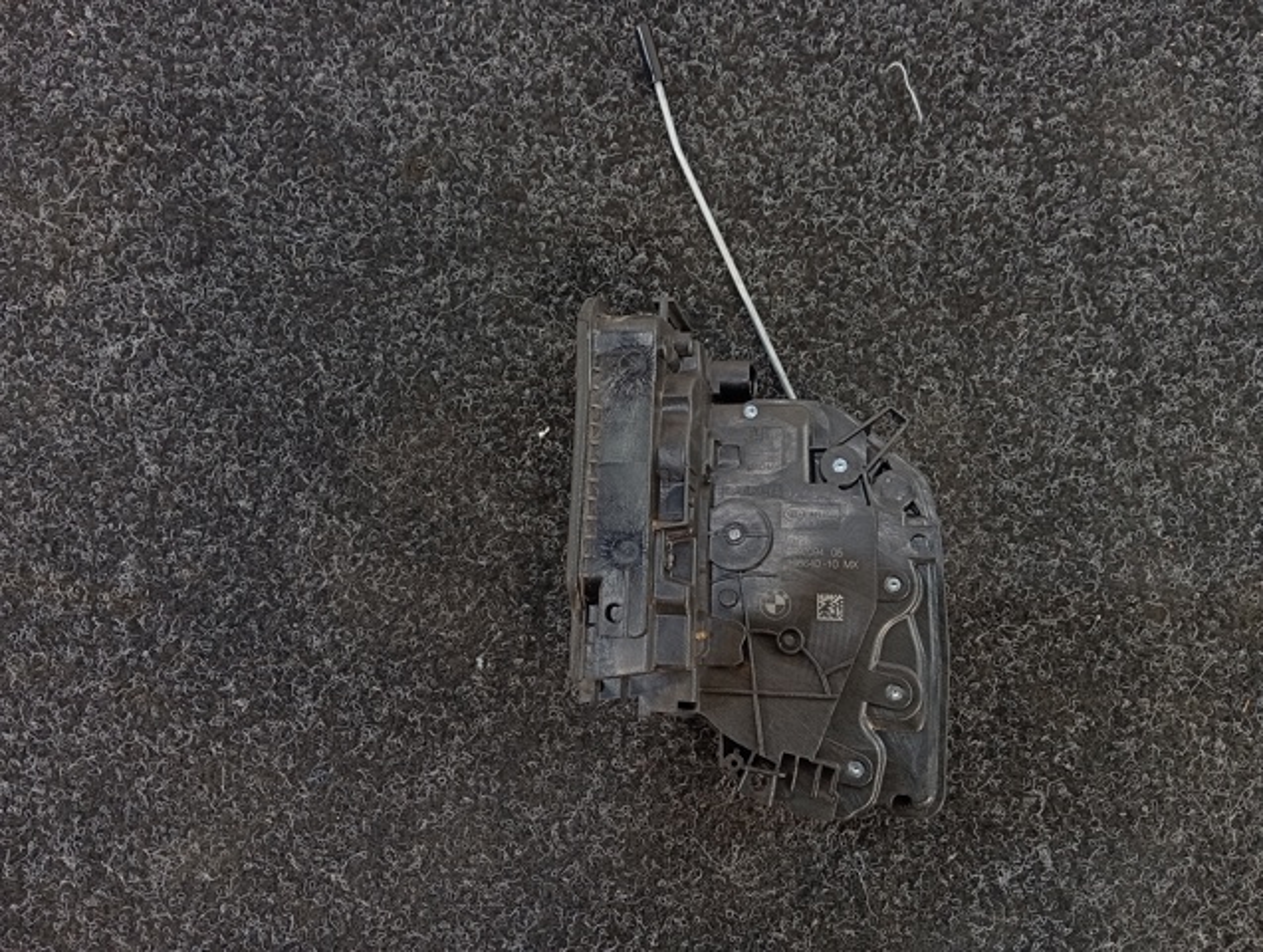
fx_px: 1023
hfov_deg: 63.4
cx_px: 632
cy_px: 476
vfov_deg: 49.9
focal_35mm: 28
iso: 164
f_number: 1.8
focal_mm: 4.22
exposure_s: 1/50
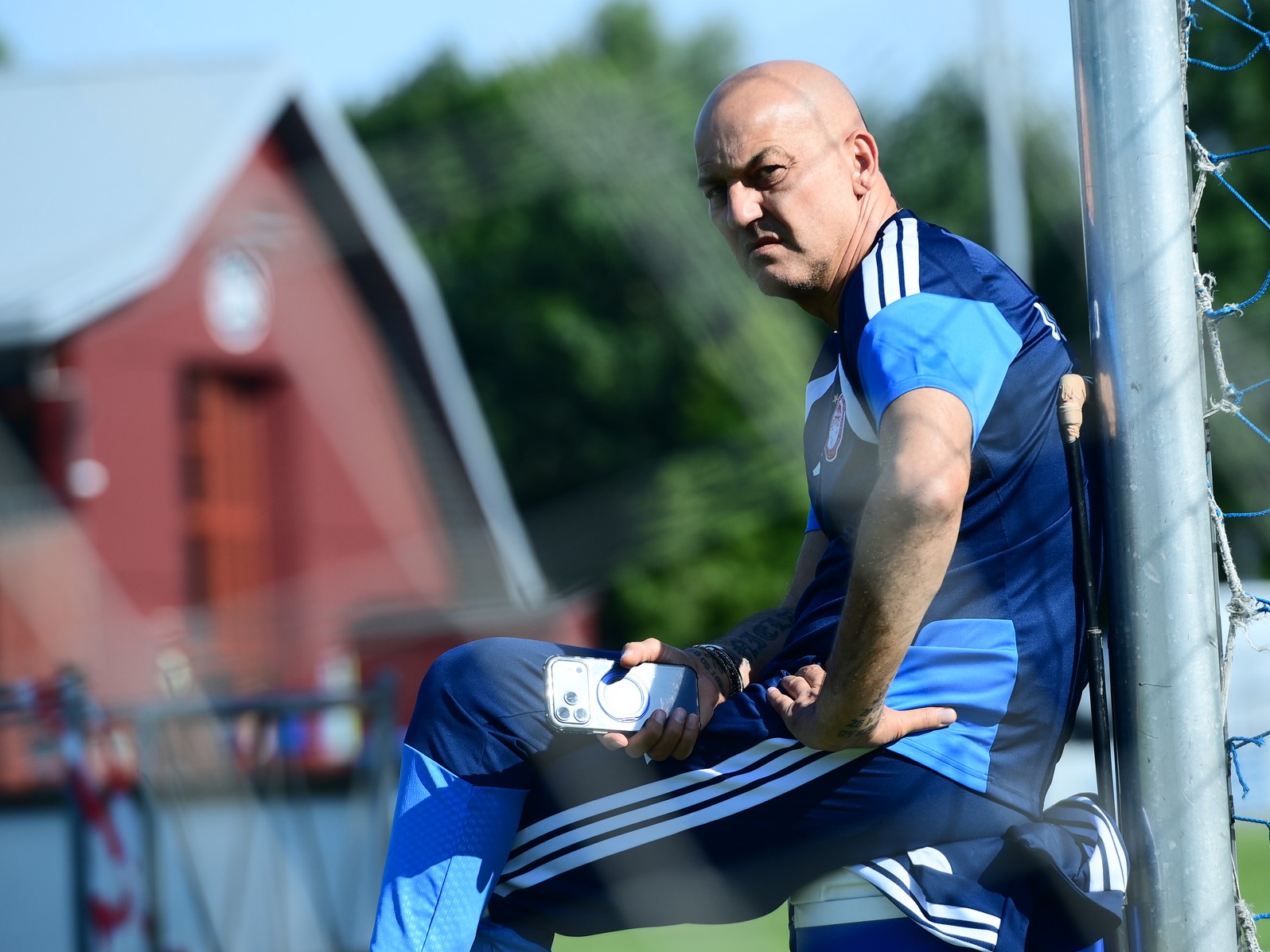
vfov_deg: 6.8
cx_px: 633
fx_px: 7961
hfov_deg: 9.1
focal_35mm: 217
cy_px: 476
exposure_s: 1/1000
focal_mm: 200
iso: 125
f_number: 4
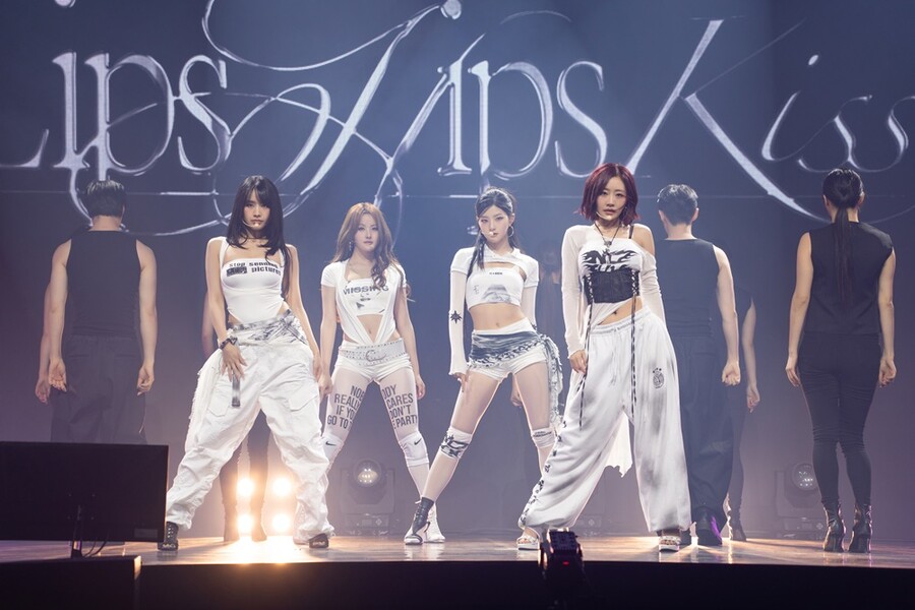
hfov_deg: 19.5
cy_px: 305
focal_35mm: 105
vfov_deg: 13.0
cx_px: 458
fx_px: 2669
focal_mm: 105
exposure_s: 1/400
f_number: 4.5
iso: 400
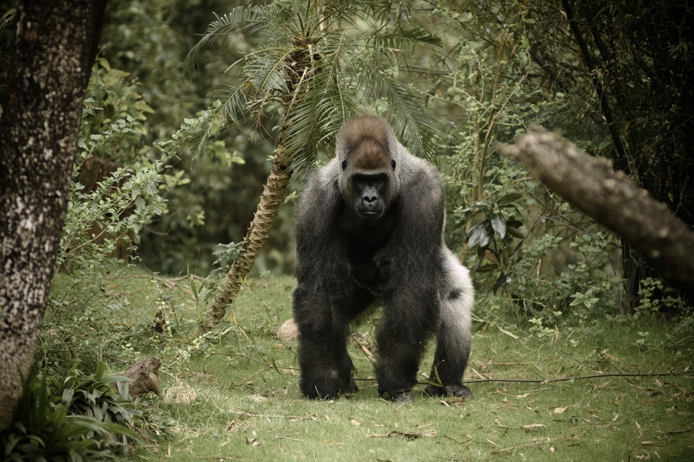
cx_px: 347
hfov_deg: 6.9
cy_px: 231
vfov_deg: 4.6
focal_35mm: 300
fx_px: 5778
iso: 400
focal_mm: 200
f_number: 2.8
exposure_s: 1/200
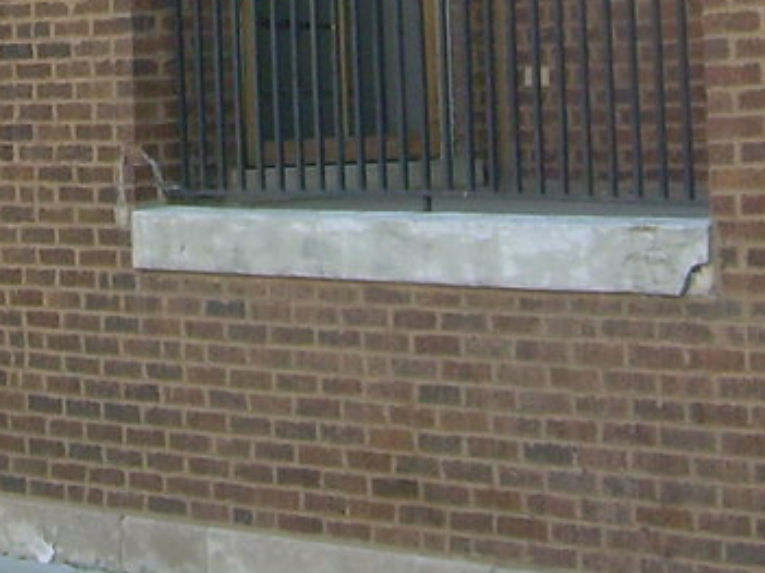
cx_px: 150
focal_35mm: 156
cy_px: -477
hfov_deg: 12.6
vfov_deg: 9.1
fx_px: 3446
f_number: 2.8
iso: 50
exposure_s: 1/125
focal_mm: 6.3
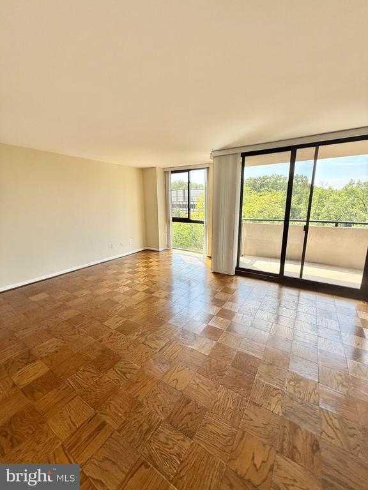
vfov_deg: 102.1
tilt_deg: -9.7
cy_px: 245
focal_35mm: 14
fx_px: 198
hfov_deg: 85.7
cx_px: 184
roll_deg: +0.2
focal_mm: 2.22
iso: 64
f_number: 2.2
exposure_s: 1/310
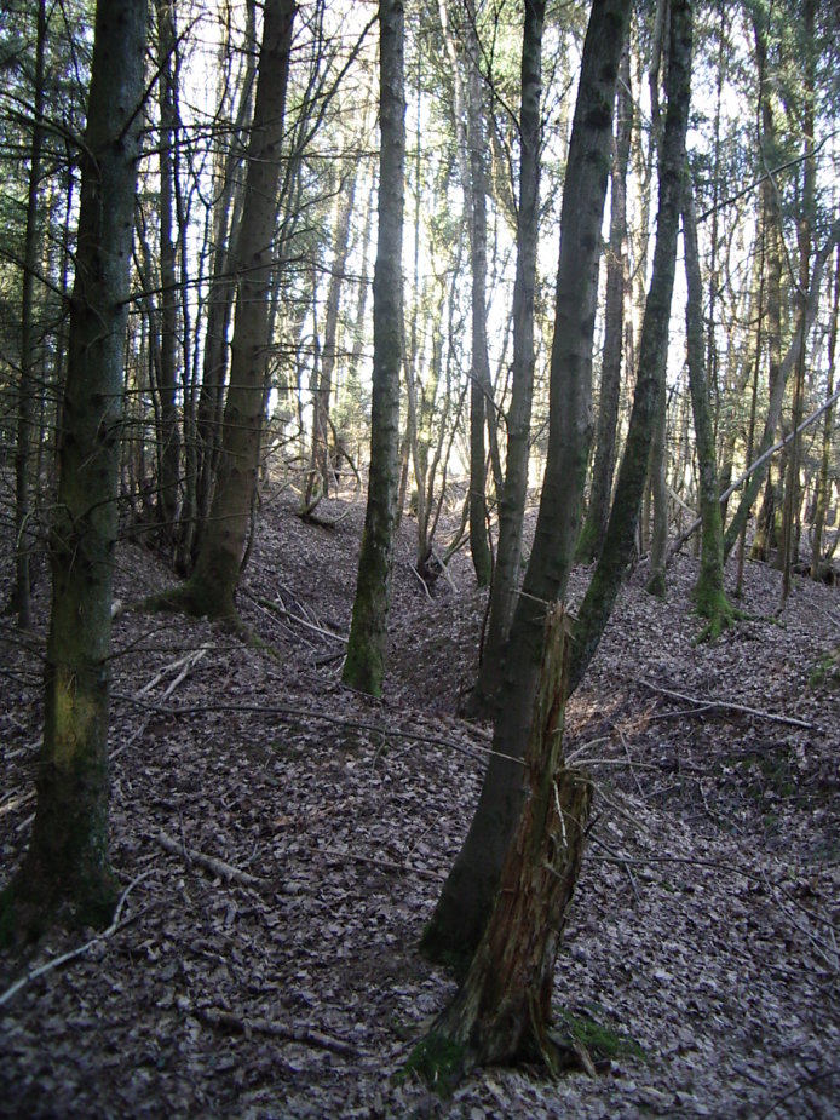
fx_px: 1229
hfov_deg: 37.7
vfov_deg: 49.0
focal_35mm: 38
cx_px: 420
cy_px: 560
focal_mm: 5.8
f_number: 2.6
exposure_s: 1/60
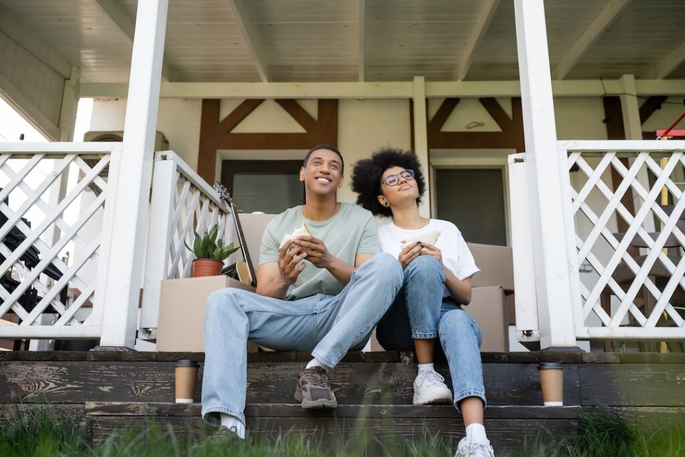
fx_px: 666
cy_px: 228
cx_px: 342
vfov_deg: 37.9
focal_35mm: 35
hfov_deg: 54.4
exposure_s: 1/800
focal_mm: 35
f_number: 3.2
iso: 320
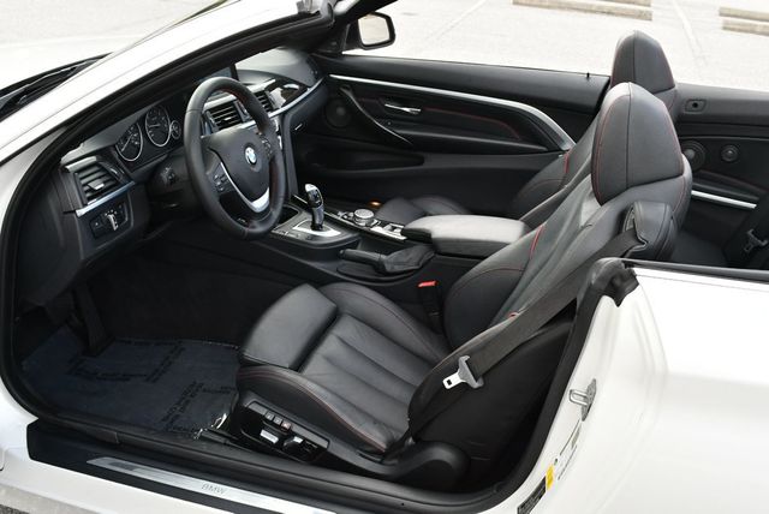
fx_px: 770
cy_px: 257
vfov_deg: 36.9
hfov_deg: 53.1
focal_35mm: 36
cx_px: 384
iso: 360
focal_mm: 18
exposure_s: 1/250
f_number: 5.6
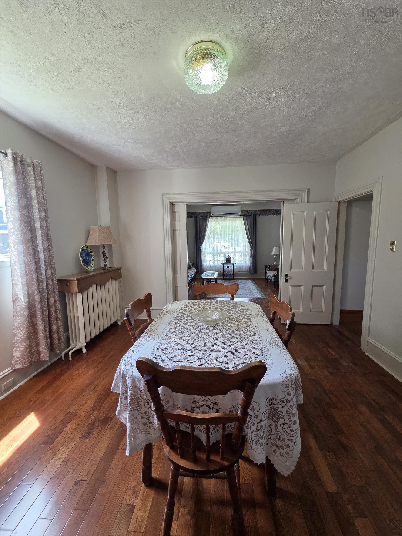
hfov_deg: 89.9
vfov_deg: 106.2
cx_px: 201
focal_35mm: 13
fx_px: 201
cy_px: 268
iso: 200
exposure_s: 1/120
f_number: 1.9
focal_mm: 2.2
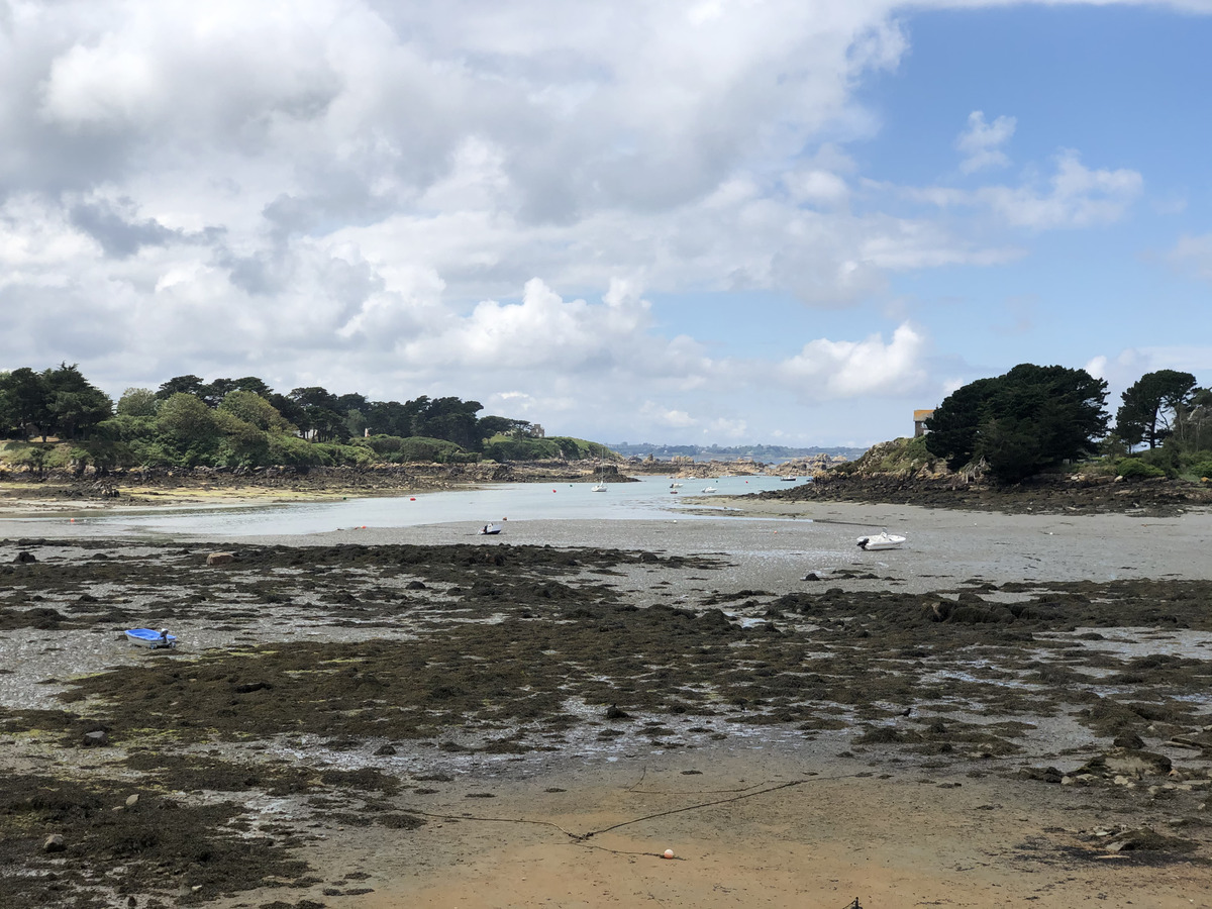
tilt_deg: -1.0
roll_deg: +0.8
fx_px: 1821
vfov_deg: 28.0
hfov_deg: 36.8
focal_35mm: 52
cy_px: 454
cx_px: 606
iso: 16
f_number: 2.4
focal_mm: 6
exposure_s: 1/1919
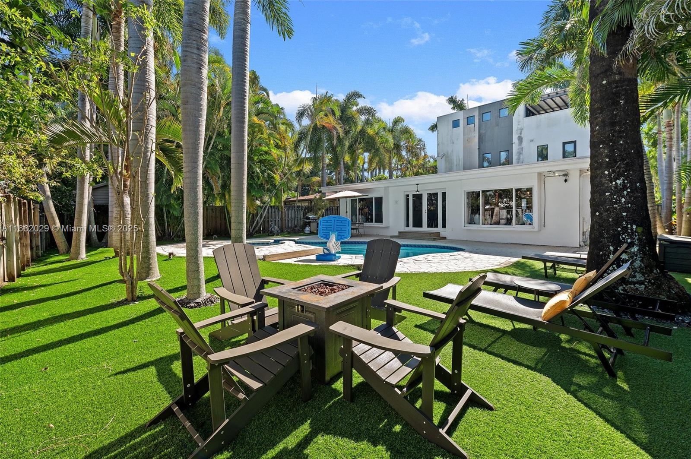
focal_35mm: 14
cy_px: 230
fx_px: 268
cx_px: 346
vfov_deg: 81.1
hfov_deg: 104.3
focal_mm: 14
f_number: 8
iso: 200
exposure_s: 1/160
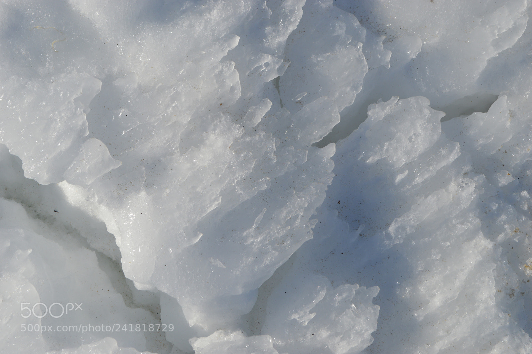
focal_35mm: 52
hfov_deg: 37.9
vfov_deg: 25.7
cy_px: 177
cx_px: 266
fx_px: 775
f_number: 10
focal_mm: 35
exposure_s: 1/400
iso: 100
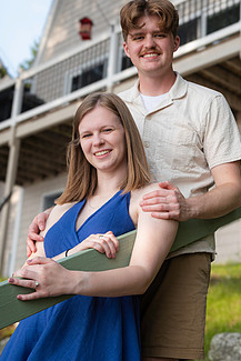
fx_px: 652
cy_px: 180
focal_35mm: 65
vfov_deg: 30.9
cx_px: 150
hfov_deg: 20.9
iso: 320
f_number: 5.6
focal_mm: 31.5
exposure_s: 1/340
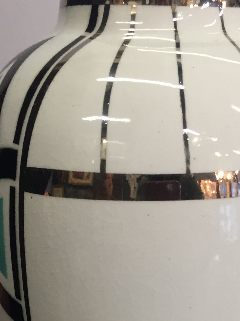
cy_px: 341
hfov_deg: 20.2
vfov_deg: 25.3
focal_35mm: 72
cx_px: 195
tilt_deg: -23.6
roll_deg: +2.5
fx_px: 666
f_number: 2.2
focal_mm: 4.15
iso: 50
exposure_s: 1/33
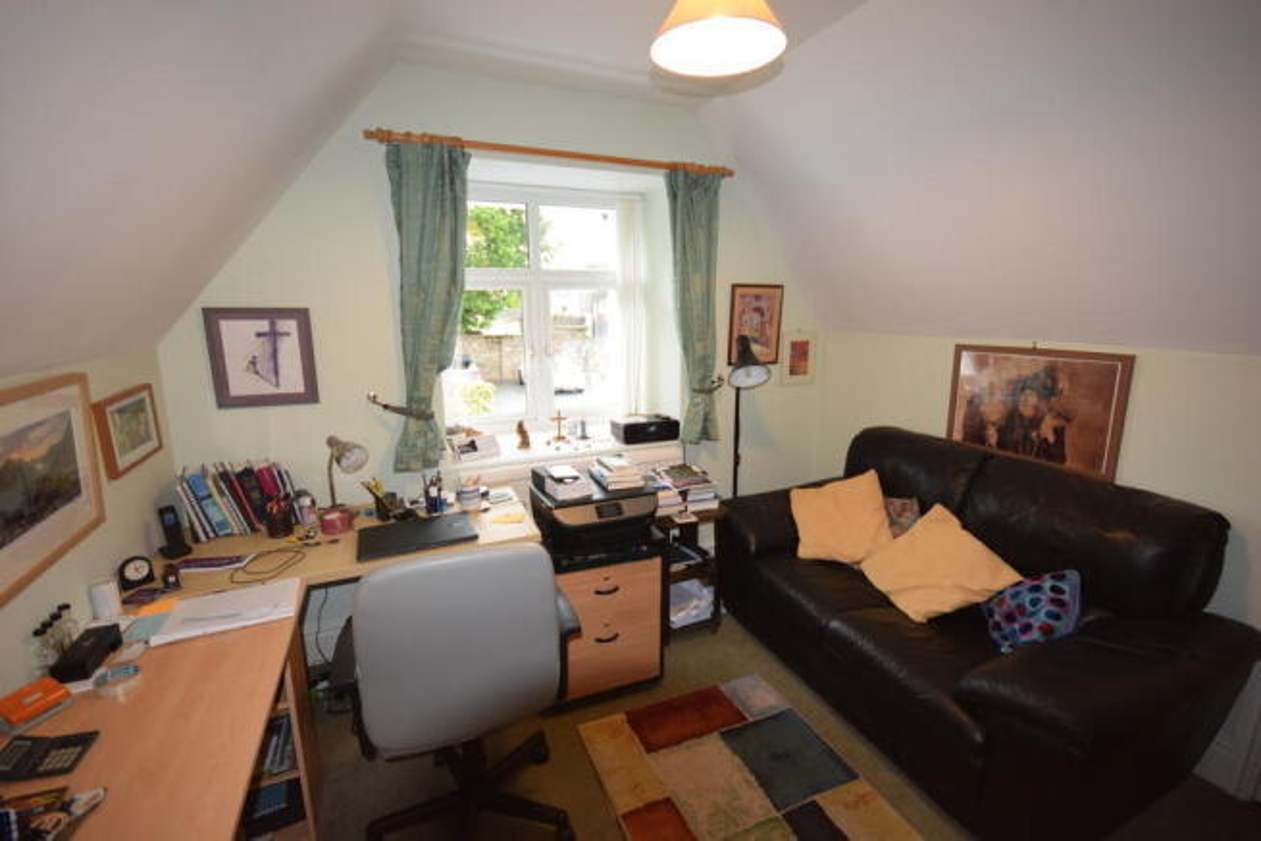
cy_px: 420
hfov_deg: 100.4
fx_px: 525
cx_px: 630
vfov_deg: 77.4
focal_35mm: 15
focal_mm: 10
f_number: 4
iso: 1000
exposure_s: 1/60
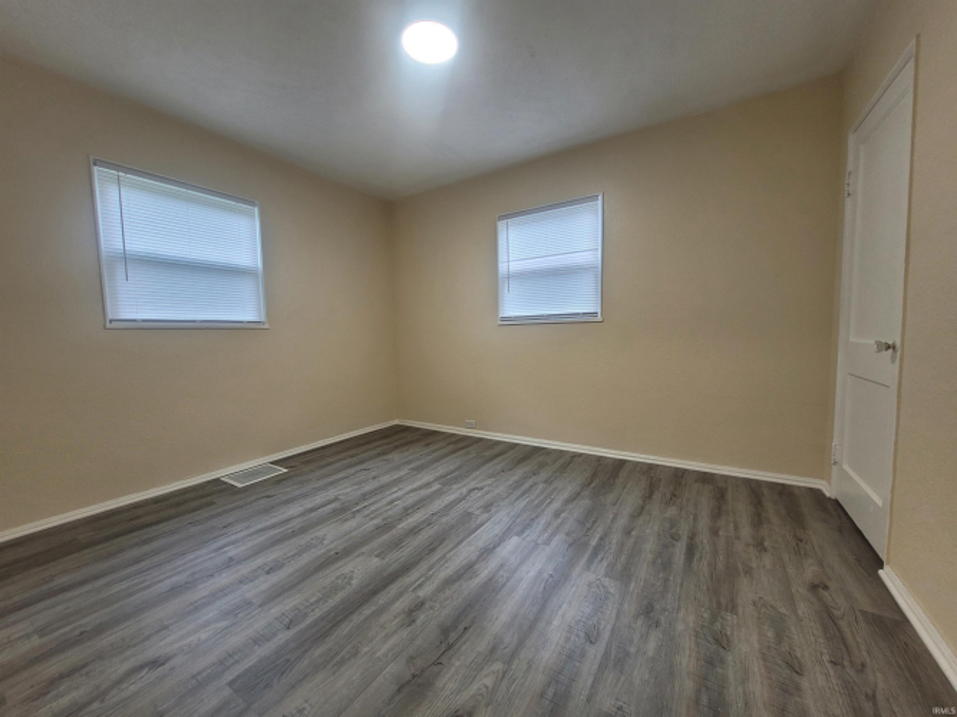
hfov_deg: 106.2
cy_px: 358
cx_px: 478
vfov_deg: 89.9
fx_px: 359
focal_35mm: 13
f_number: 2.2
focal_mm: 1.74
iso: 100
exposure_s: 1/60
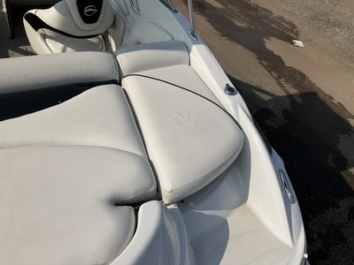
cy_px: 132
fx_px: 297
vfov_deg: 48.2
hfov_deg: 61.7
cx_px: 177
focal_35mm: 29
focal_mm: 3
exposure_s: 1/5263
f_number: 1.8
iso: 25
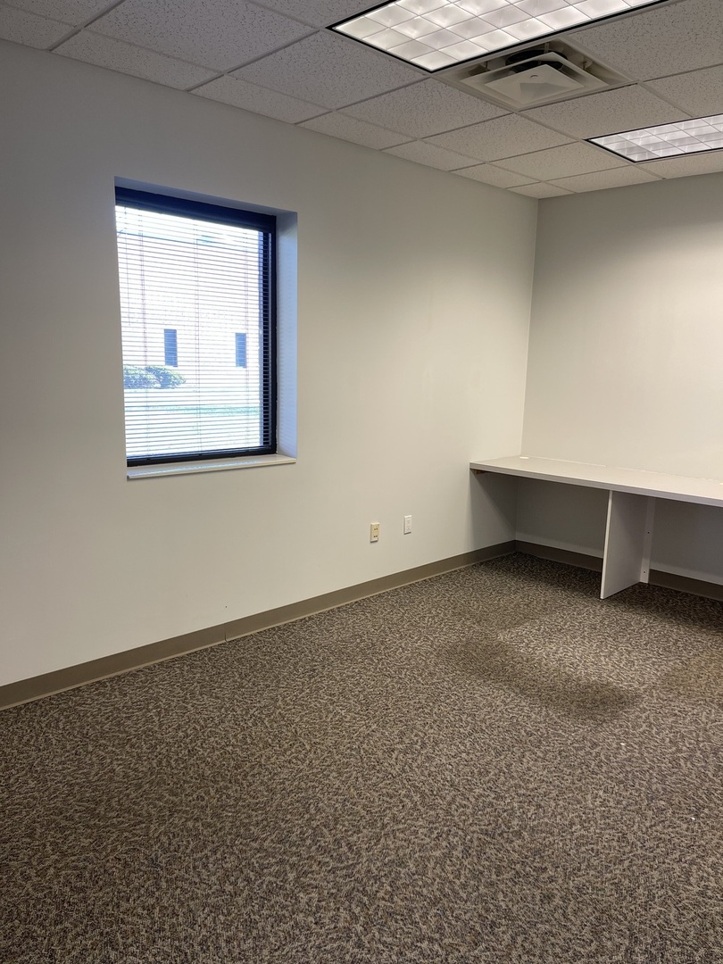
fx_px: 696
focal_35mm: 25
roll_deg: -1.2
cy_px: 482
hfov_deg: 54.9
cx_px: 362
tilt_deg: -10.2
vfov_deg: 69.4
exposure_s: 1/60
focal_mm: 5.1
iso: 80
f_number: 1.6
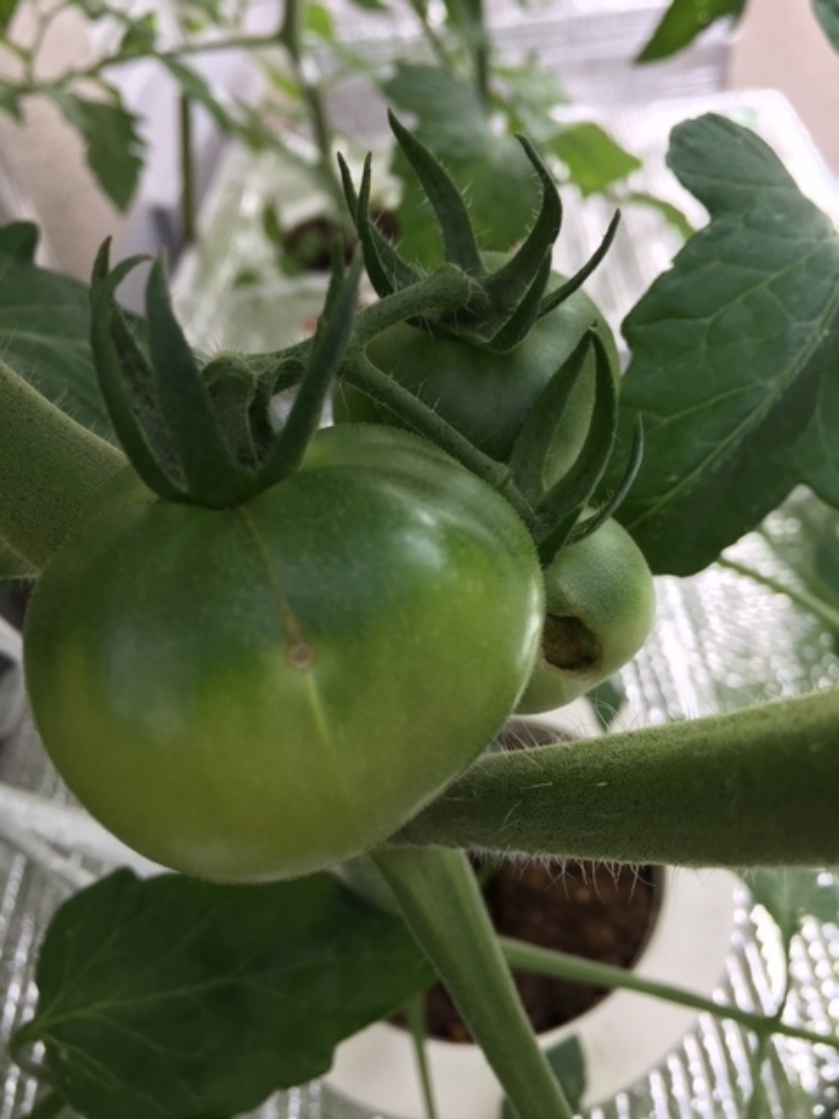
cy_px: 560
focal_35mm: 29
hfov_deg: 48.2
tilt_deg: -42.9
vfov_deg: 61.7
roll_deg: +11.8
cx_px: 420
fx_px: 937
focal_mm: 4.15
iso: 25
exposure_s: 1/120
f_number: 2.2
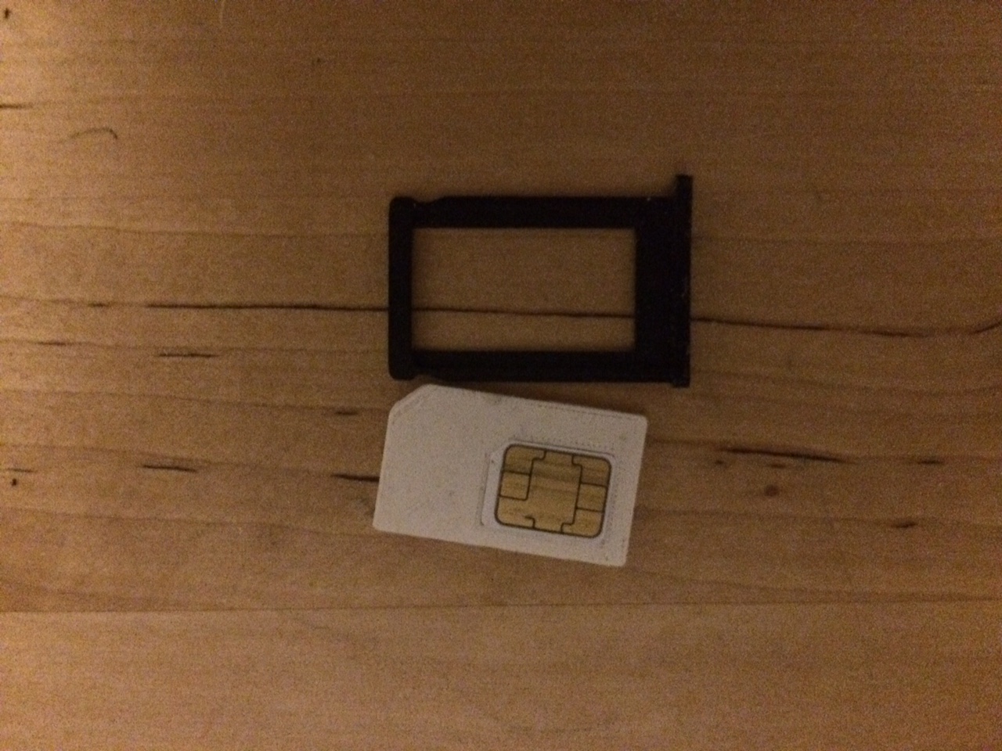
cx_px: 501
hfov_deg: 61.7
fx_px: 839
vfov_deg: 48.2
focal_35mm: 29
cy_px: 376
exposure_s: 1/15
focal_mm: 4.15
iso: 2000
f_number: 2.2
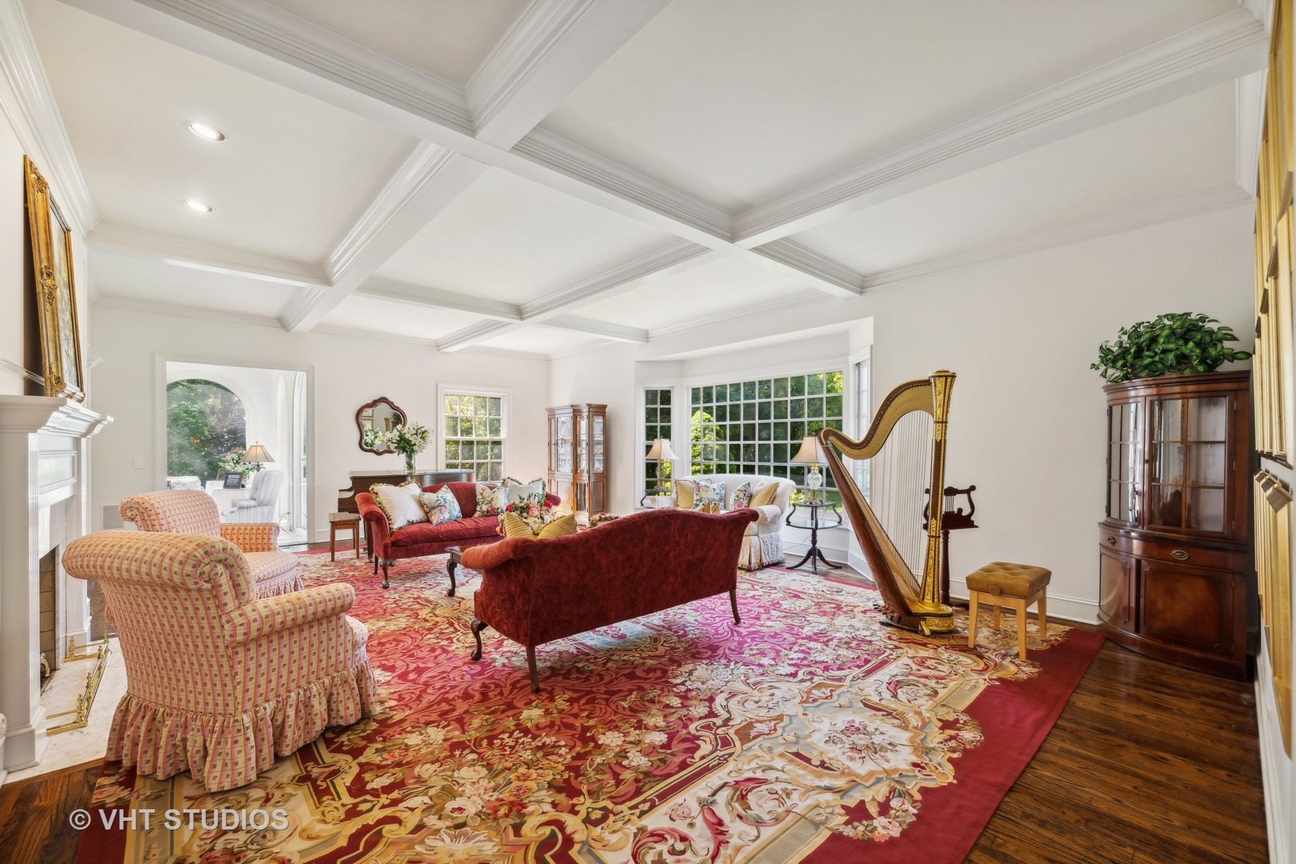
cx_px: 648
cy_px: 432
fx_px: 504
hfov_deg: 104.3
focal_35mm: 14
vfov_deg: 81.2
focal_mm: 14
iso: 200
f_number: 8
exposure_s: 1/2.5
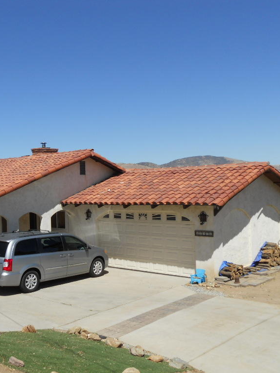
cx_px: 66
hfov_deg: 32.9
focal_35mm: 43
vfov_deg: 43.8
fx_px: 463
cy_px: 186
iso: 80
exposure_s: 1/1000
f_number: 3.5
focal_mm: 5.8
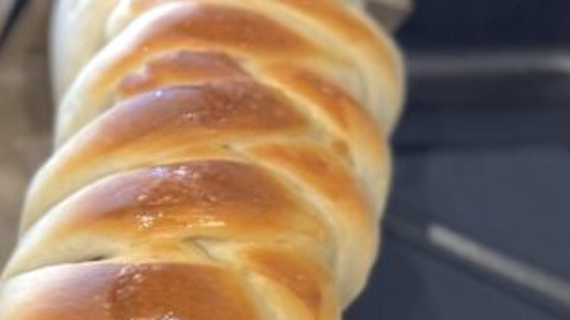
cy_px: 606
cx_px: -231
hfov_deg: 11.7
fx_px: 2689
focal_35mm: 178
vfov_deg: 6.6
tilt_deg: -55.1
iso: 100
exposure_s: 1/50
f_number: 1.78
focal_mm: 6.76
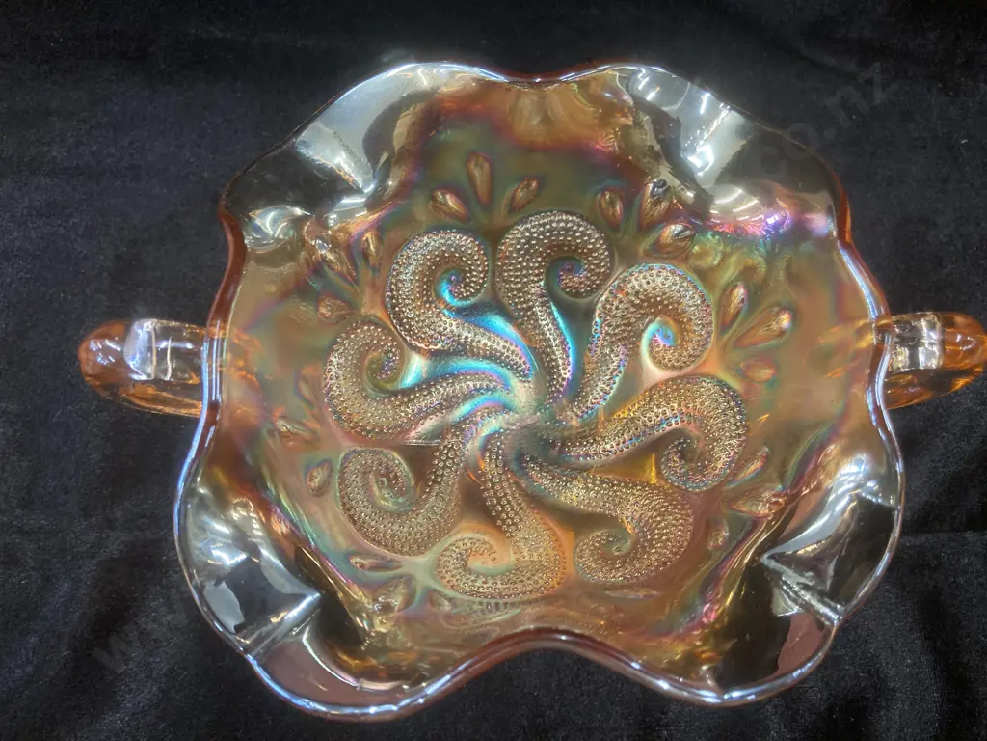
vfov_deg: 49.7
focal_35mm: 28
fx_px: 798
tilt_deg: -70.2
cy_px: 370
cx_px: 494
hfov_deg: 63.4
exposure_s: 1/50
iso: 125
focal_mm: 3.99
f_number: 1.8
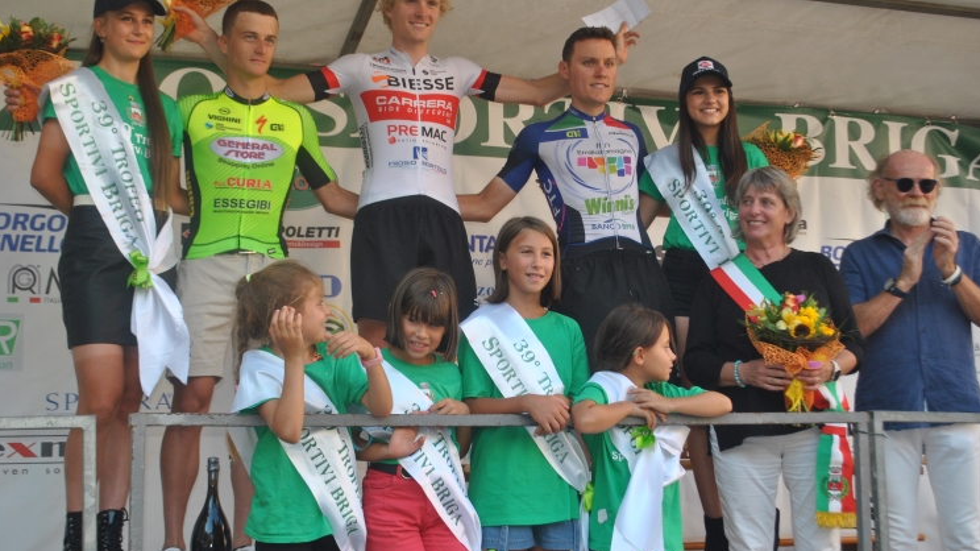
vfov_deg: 21.6
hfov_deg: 37.5
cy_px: 246
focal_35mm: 56
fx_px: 1443
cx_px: 489
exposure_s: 1/200
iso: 320
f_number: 5
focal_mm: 35
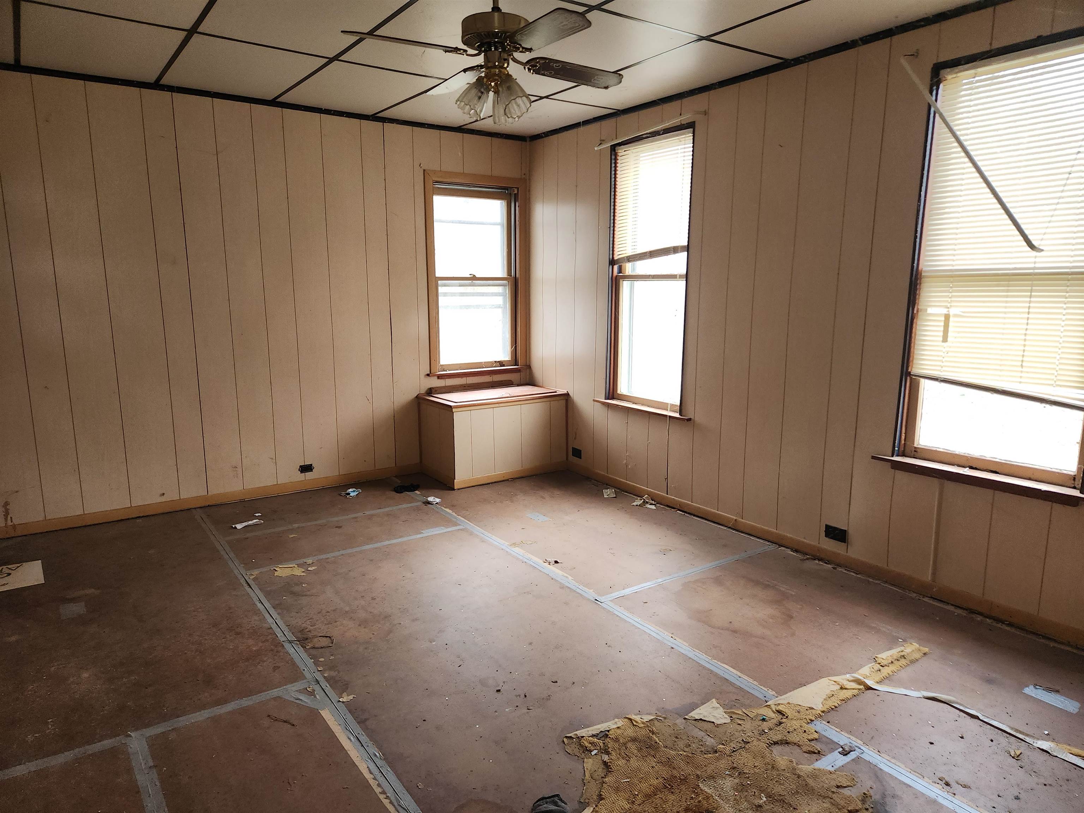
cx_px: 542
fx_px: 720
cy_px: 406
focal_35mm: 23
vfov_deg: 58.9
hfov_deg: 73.9
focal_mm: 5.4
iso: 100
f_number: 1.8
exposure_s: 1/60
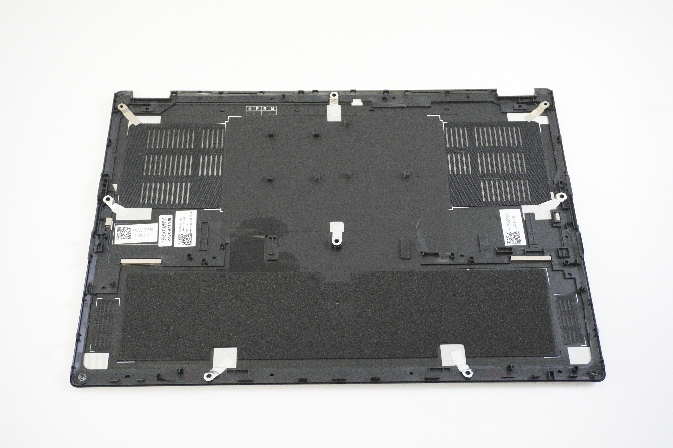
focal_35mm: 40
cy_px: 224
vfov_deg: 33.0
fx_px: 756
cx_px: 336
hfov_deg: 48.0
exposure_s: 1/200
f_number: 5.6
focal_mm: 27
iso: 8000
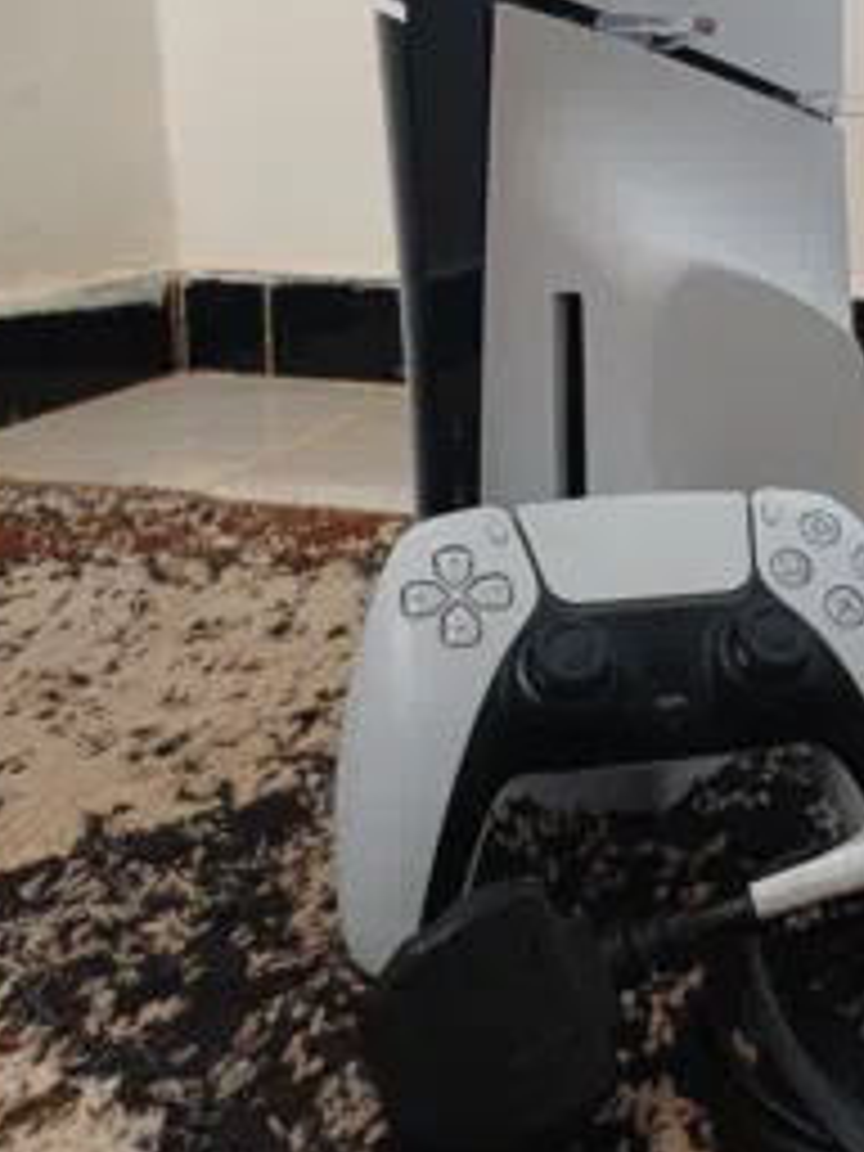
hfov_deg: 36.3
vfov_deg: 46.4
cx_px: 608
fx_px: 1298
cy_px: 306
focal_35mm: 39
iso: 400
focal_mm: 4.65
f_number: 1.8
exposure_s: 1/33.3
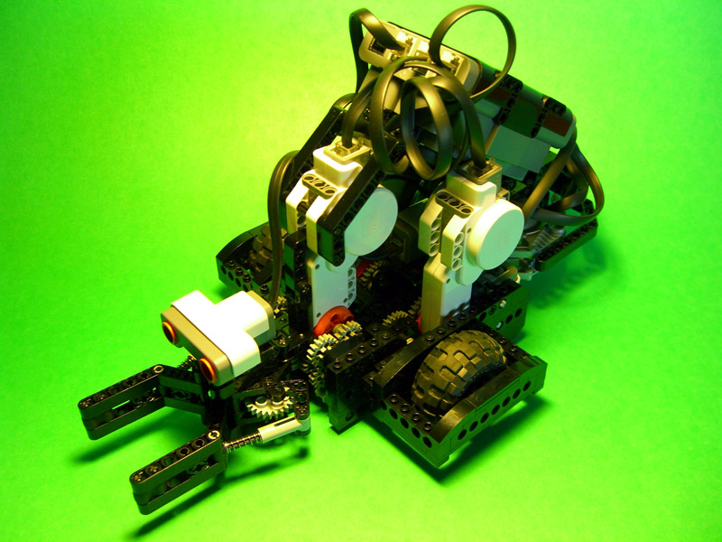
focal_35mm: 38
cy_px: 271
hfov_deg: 49.0
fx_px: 793
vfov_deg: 37.7
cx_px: 361
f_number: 2.8
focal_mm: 7.9
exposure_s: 1/20
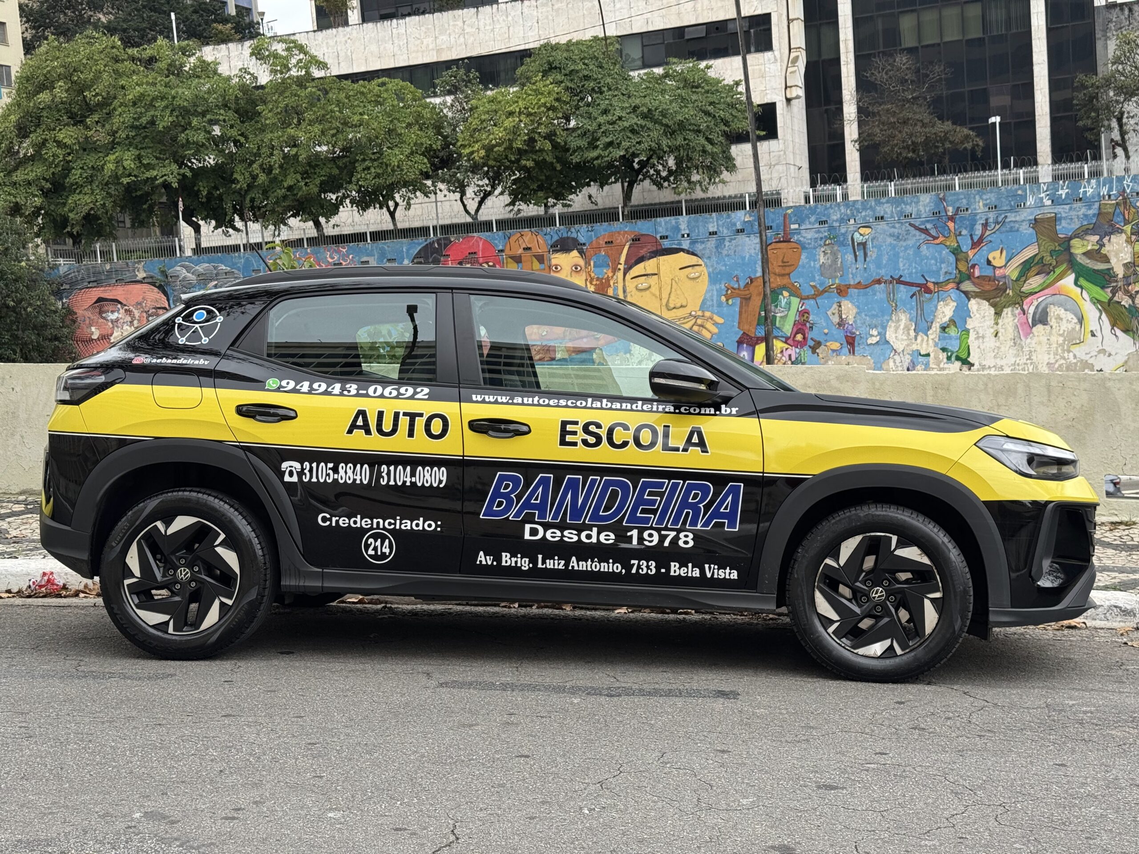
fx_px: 1579
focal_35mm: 48
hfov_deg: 39.7
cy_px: 427
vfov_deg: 30.3
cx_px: 570
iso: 64
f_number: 1.78
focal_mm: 6.76
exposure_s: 1/470
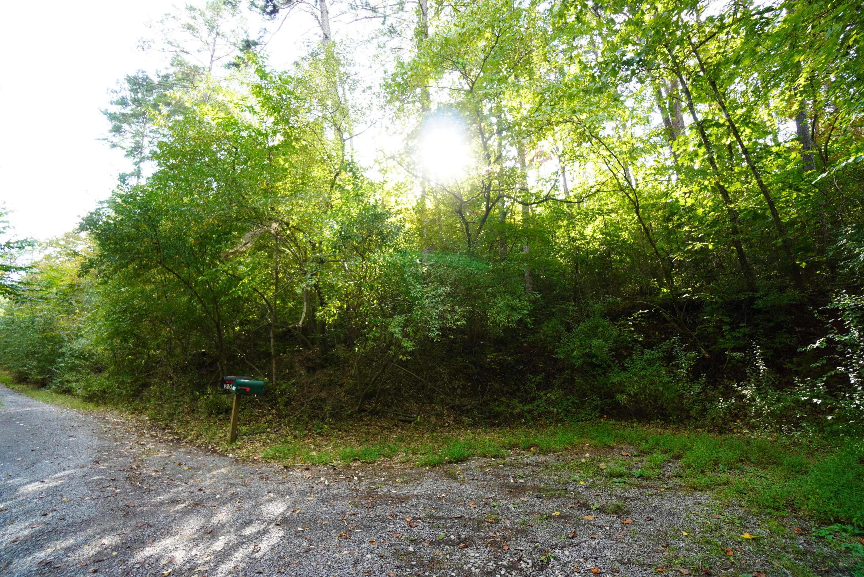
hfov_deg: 100.4
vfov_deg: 77.4
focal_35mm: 15
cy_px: 288
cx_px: 432
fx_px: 360
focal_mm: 10
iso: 160
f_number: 4
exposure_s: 1/60
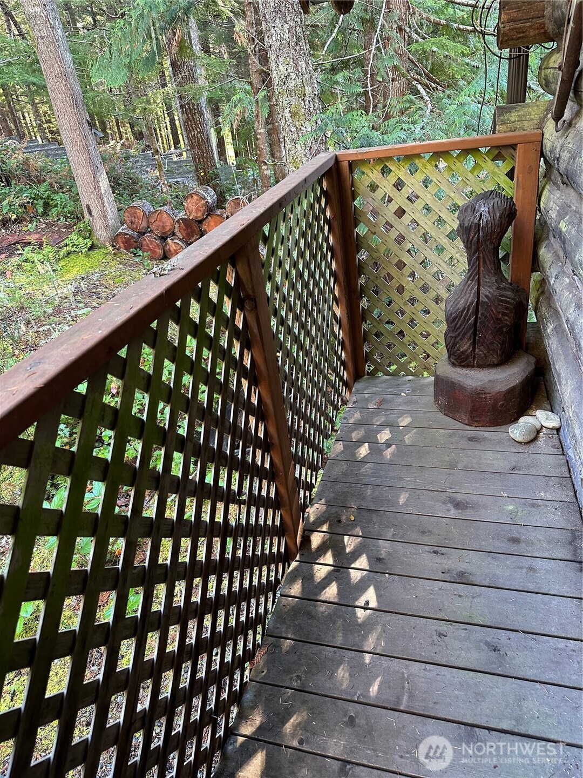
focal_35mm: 24
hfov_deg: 56.8
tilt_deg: -28.9
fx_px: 539
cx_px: 292
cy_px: 389
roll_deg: +8.0
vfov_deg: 71.6
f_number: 1.78
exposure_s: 1/60
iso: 320
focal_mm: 6.86
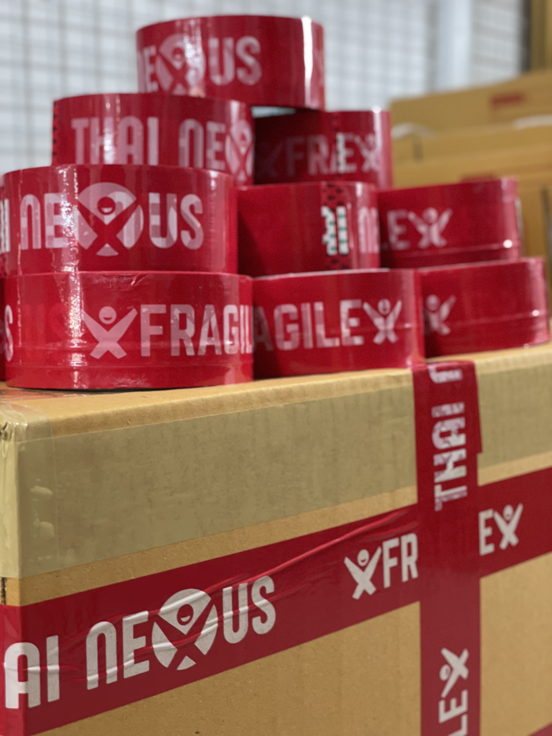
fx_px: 1106
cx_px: 276
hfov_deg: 28.0
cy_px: 368
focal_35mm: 52
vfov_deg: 36.8
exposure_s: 1/33
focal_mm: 6
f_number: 2
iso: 250
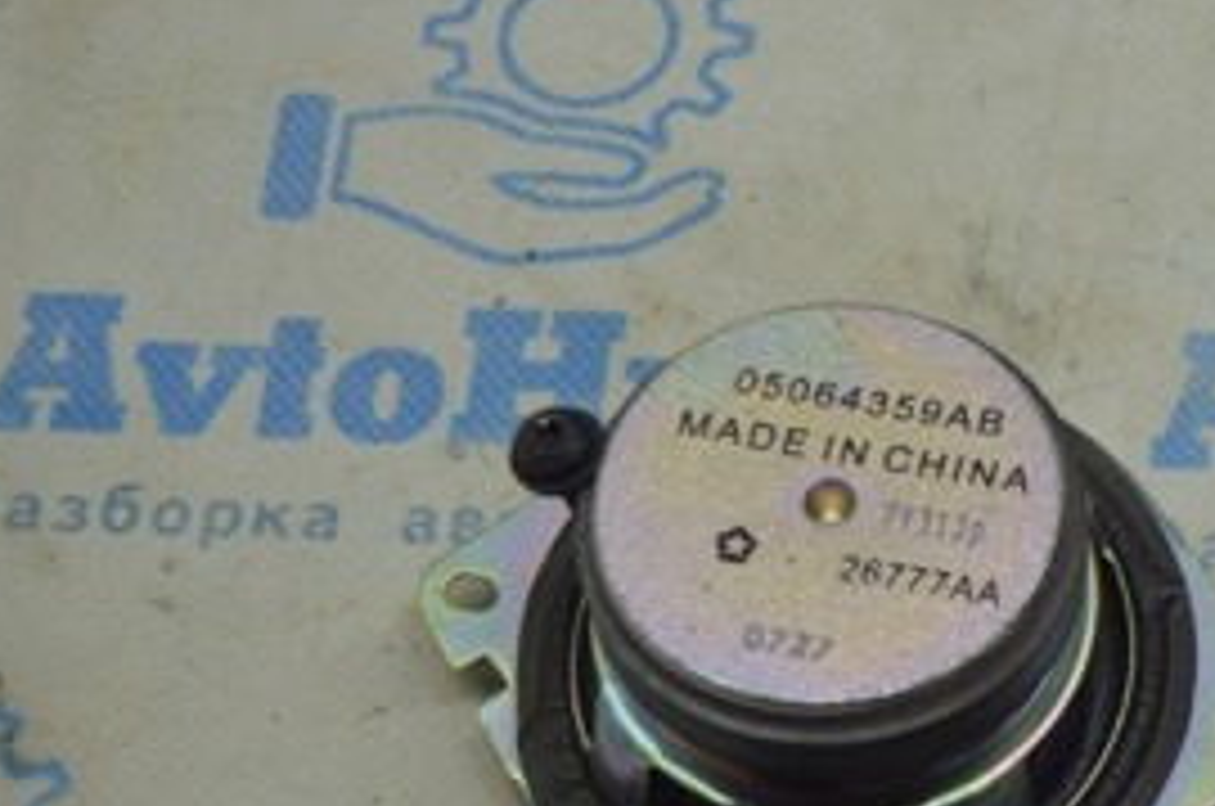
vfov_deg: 12.3
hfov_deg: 18.0
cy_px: 691
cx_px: 1274
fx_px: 3712
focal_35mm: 110
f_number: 4.2
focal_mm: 31
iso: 400
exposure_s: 1/125
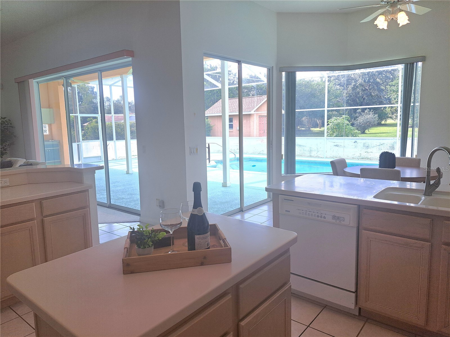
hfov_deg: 71.6
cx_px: 225
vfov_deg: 56.8
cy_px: 168
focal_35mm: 24
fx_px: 312
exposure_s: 1/333
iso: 50
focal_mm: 5.23
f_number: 1.8
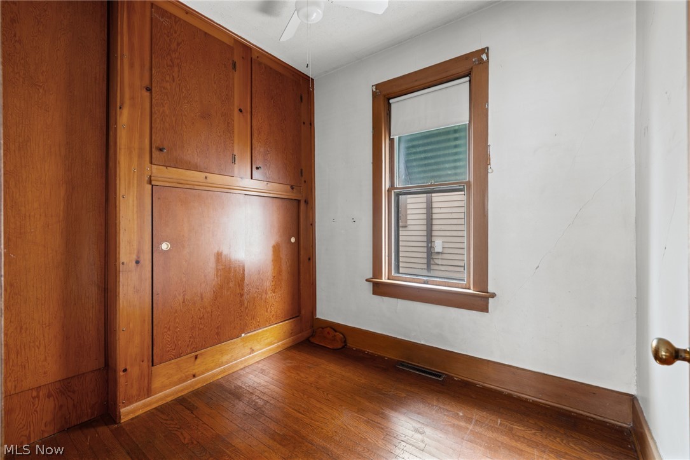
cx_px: 345
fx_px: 268
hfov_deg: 104.3
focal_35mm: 14
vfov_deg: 81.2
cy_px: 230
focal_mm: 14
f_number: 9
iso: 250
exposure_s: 1.6
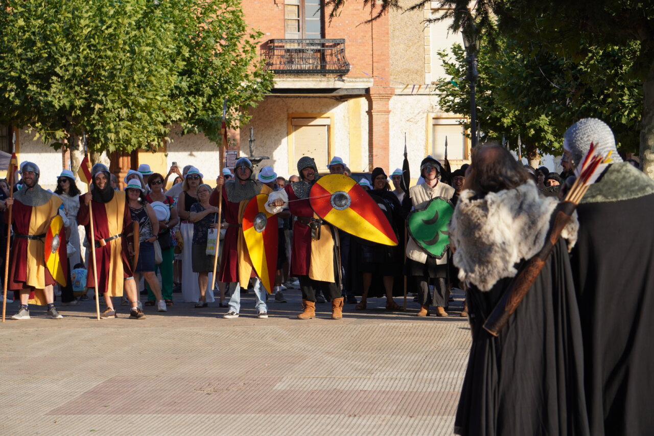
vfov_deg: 12.5
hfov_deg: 18.7
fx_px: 1989
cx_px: 327
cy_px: 218
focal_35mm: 110
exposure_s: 1/200
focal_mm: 73
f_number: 5.6
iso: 100
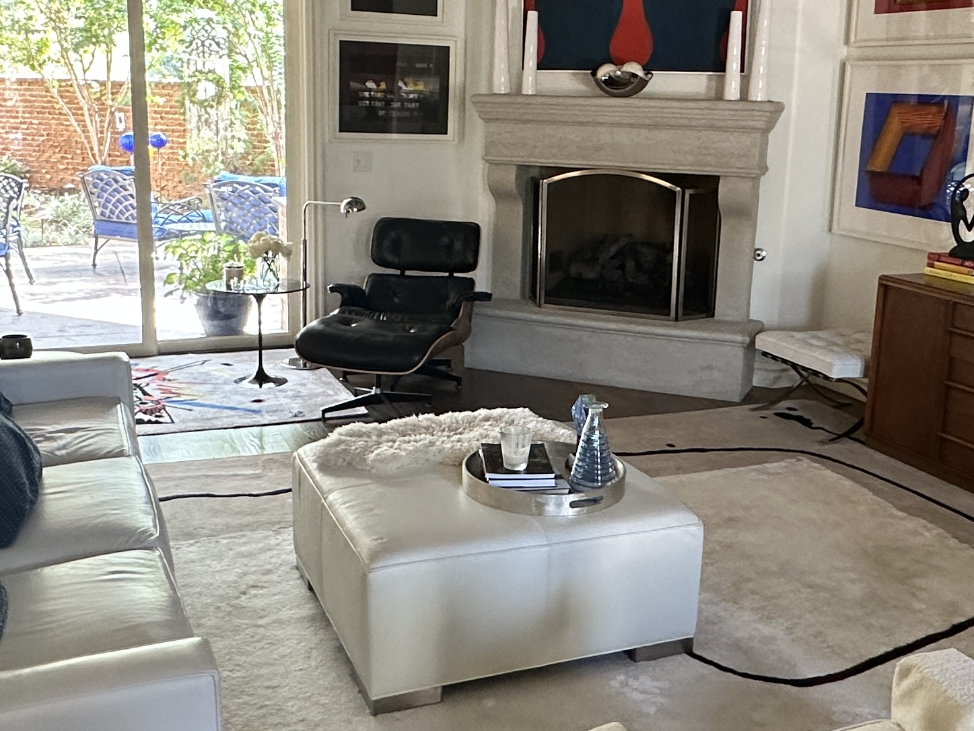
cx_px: 528
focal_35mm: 39
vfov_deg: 36.8
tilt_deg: -11.8
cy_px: 327
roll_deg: -1.8
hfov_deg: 47.8
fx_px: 1098
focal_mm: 2.22
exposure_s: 1/60
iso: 250
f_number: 2.2
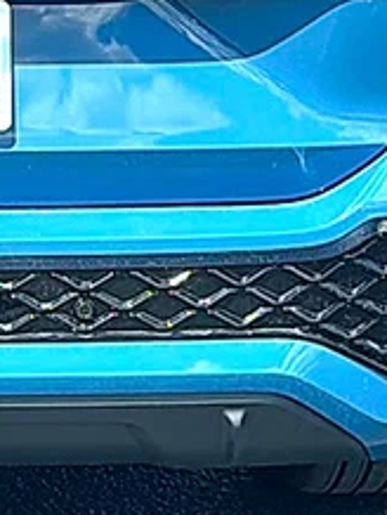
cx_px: -106
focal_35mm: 122
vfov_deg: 15.9
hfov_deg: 11.9
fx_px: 1815
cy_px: 13
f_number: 1.78
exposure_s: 1/2075
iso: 80
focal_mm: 6.86
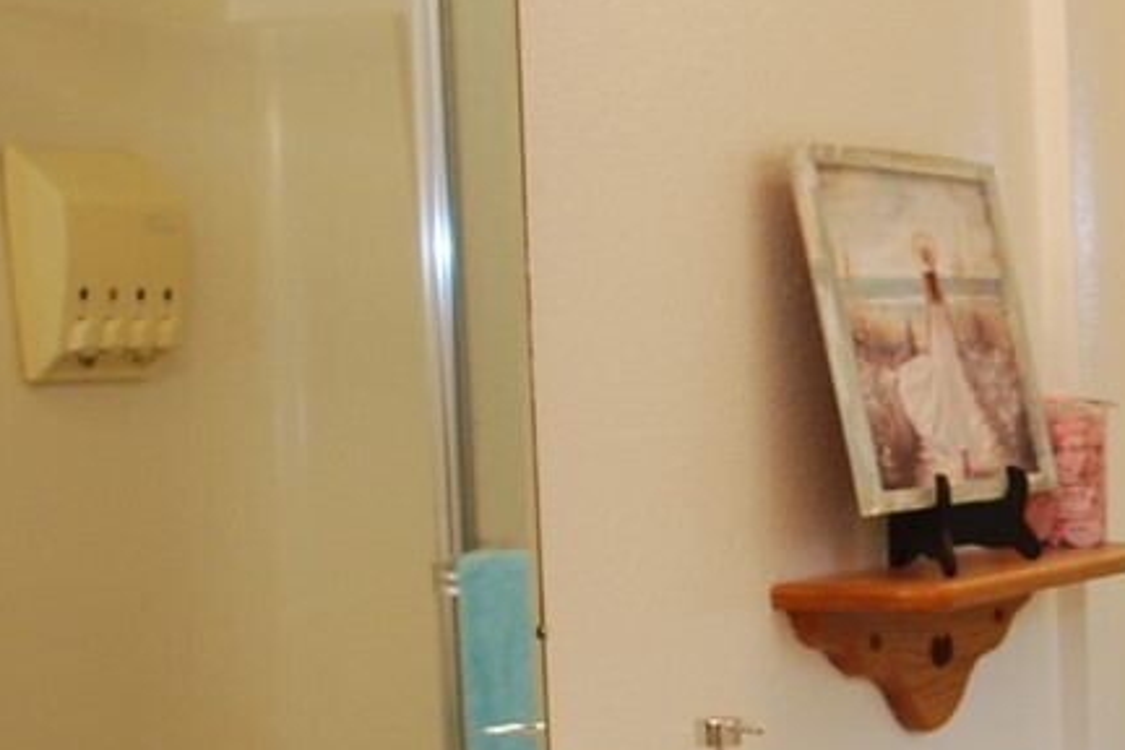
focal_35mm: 106
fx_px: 3312
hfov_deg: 18.0
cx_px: 1449
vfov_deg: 12.8
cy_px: 629
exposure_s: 1/40
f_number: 3.5
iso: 200
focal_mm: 18
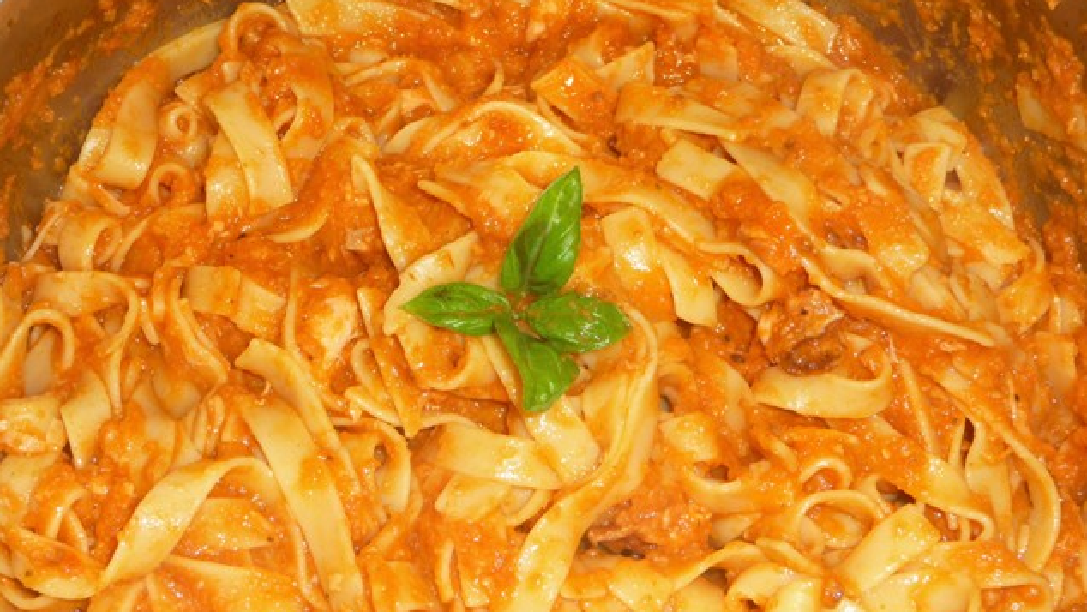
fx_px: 1586
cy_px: 408
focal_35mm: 55
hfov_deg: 37.8
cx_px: 547
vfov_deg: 21.8
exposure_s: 1/30
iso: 100
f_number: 4.2
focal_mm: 8.5
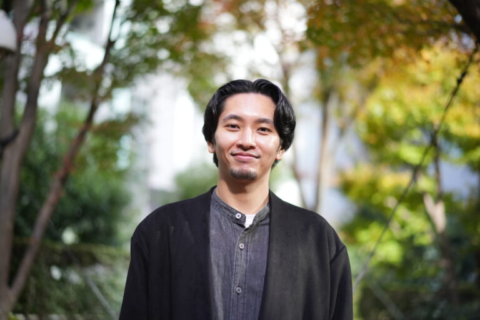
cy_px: 160
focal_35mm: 55
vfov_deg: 24.6
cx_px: 240
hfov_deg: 36.2
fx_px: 733
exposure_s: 1/125
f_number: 1.8
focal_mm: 55
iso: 800
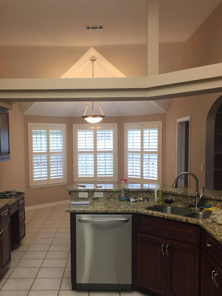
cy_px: 169
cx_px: 87
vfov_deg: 47.7
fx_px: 334
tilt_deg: -3.2
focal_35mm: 39
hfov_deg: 36.7
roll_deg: +0.8
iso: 64
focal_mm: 4.15
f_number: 2.2
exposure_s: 1/30
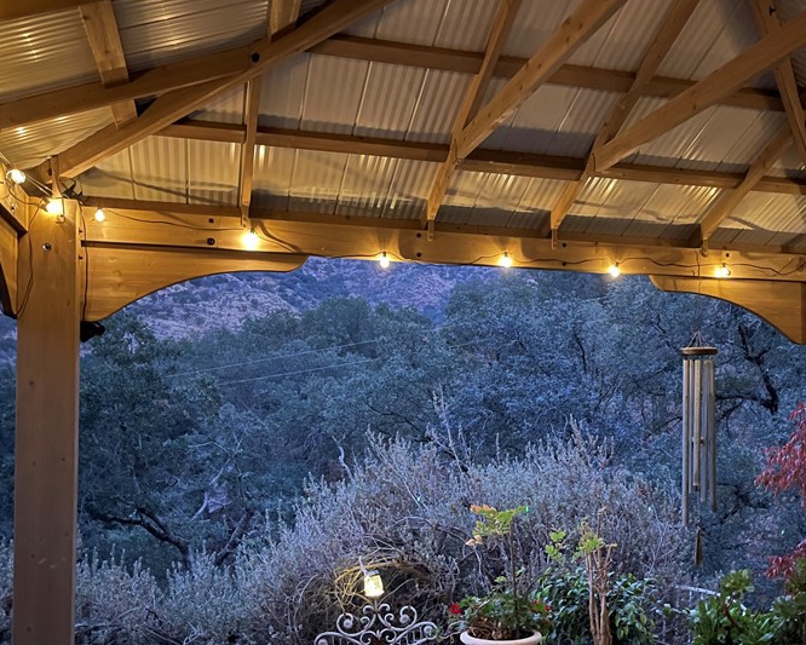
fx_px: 930
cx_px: 512
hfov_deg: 46.4
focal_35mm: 39
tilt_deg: +1.1
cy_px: 380
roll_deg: -0.1
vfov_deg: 38.1
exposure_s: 1/5
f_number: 1.6
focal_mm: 5.1
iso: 1000
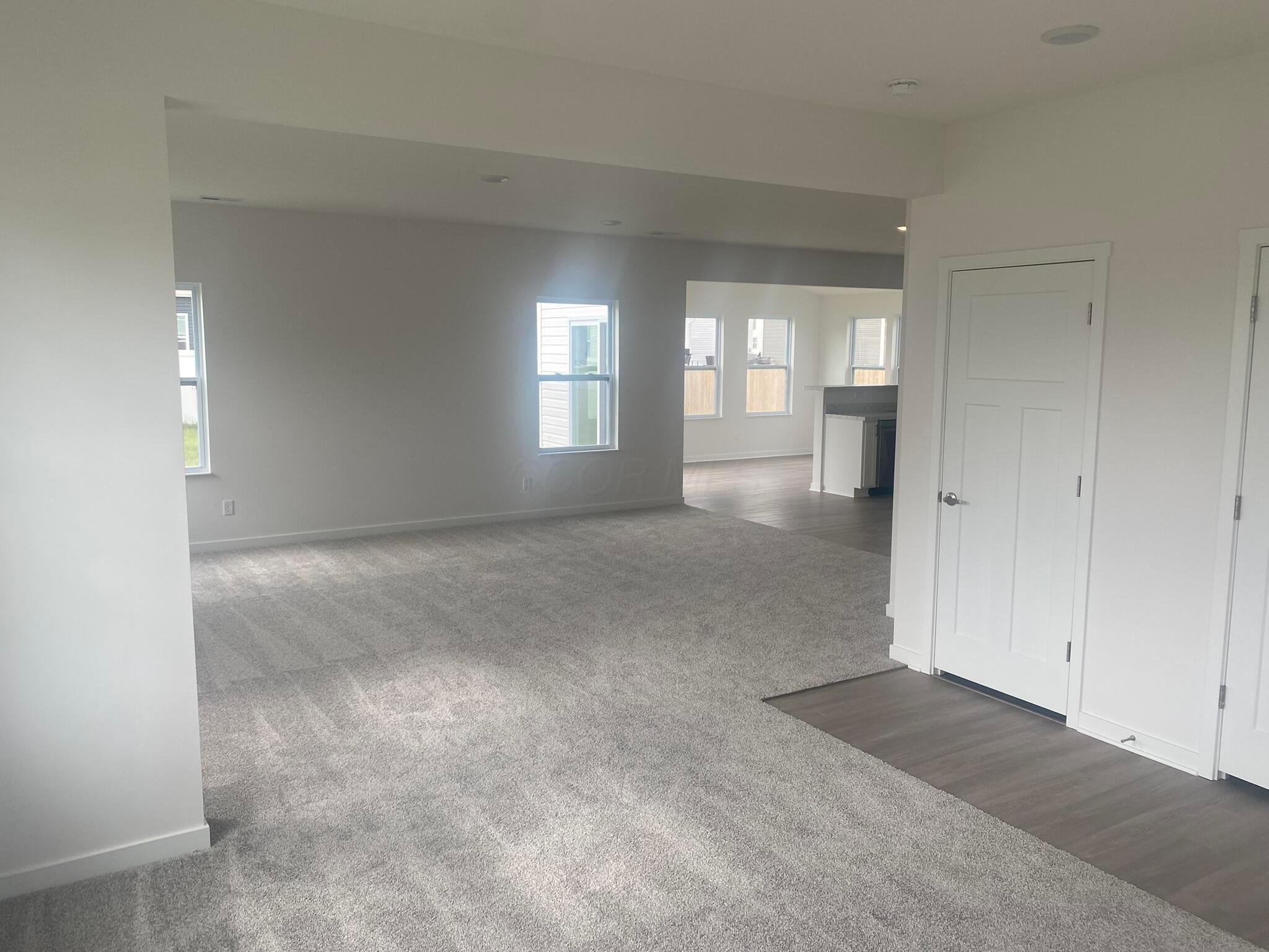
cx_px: 634
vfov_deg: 53.1
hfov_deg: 67.3
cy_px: 476
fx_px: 953
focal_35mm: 26
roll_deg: -0.7
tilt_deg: -6.6
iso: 32
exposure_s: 1/303
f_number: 1.8
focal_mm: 4.25
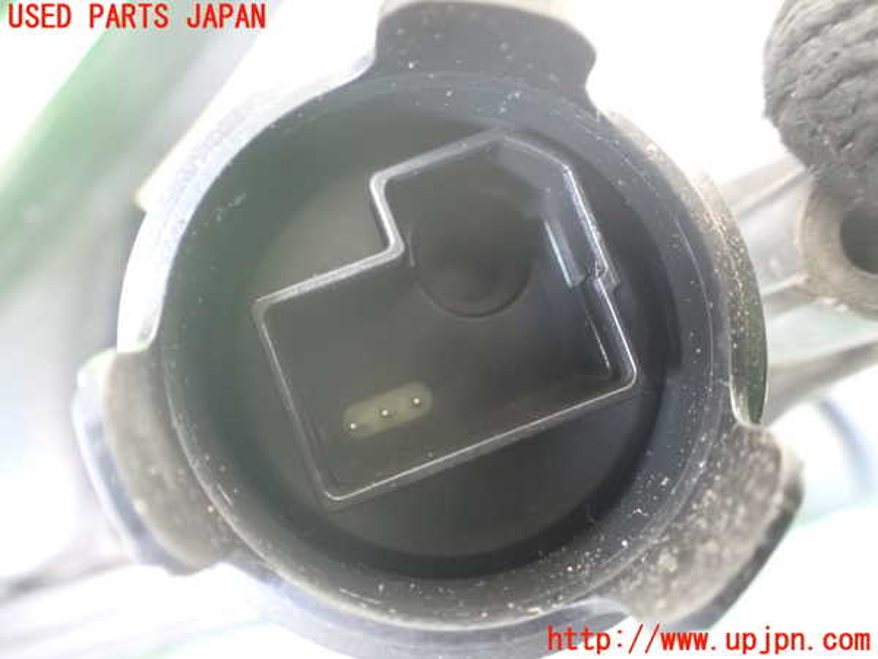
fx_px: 761
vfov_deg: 46.8
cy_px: 330
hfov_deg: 60.0
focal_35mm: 30
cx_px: 439
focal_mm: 5.4
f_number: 2.3
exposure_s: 1/30
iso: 1600
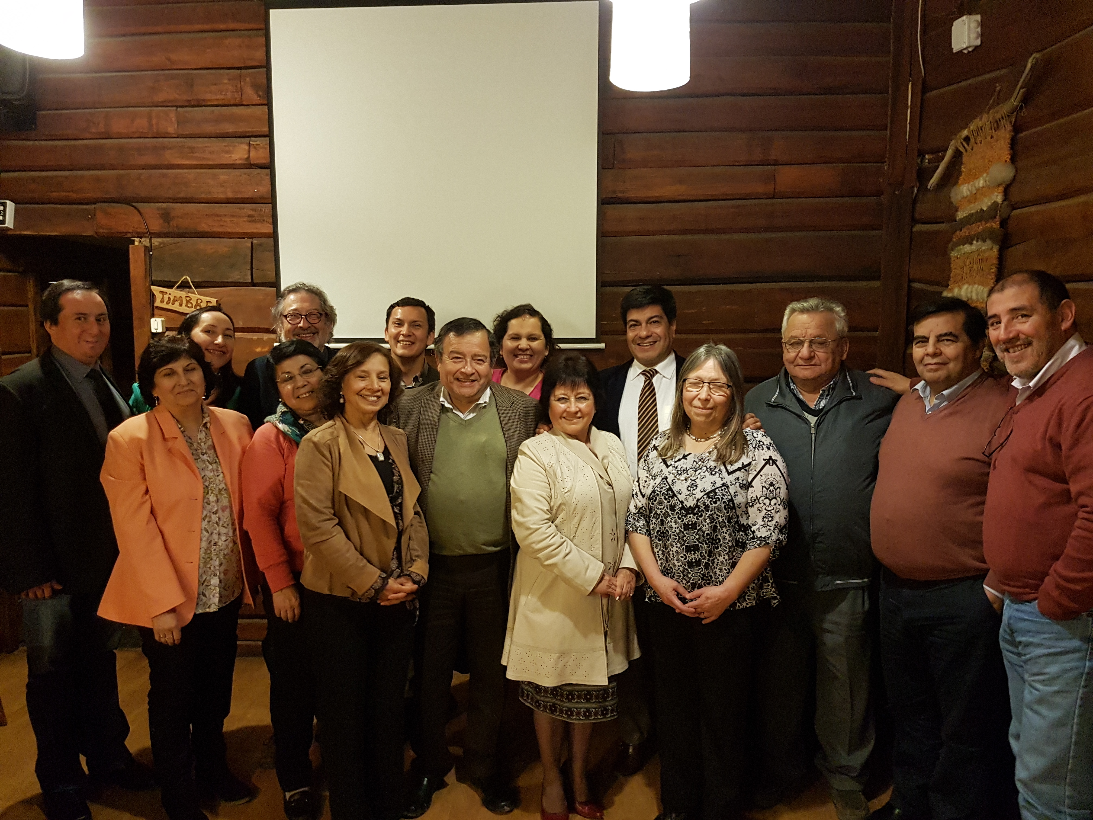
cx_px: 546
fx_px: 821
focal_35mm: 26
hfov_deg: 67.3
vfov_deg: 53.1
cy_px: 410
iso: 250
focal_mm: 4.2
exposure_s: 1/10
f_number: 1.7
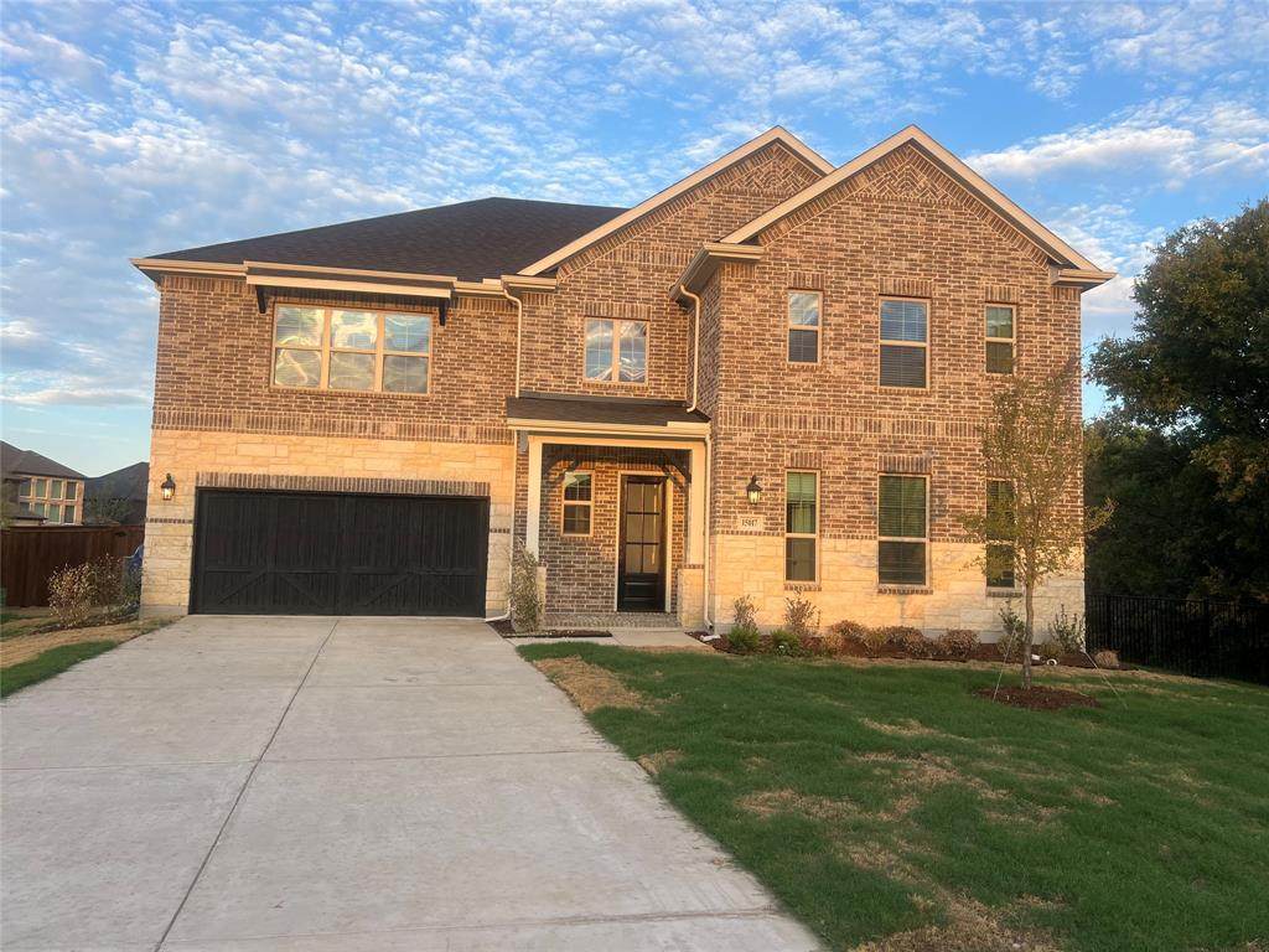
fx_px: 953
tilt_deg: +4.5
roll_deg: -1.4
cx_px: 634
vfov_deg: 53.1
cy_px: 476
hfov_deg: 67.3
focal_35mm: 26
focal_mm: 5.7
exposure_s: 1/561
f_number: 1.5
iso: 50
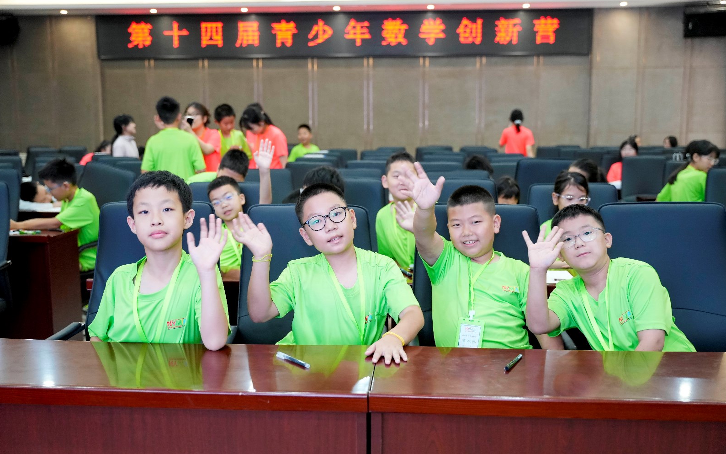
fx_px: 778
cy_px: 237
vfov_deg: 32.5
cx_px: 363
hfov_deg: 50.0
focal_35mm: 39
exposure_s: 1/250
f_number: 2.8
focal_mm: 38.3
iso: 2500
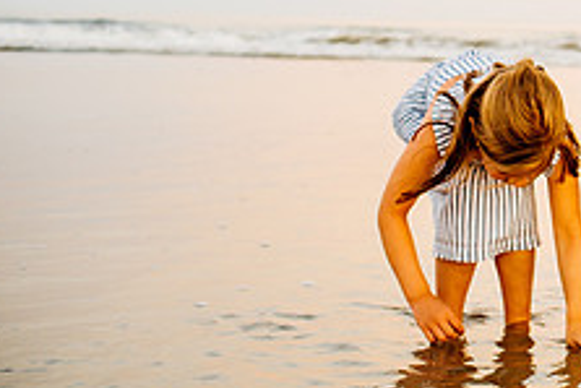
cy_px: -7
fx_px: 1470
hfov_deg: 20.9
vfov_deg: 14.8
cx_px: 698
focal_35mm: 91
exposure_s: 1/320
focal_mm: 35
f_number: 2.8
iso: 250
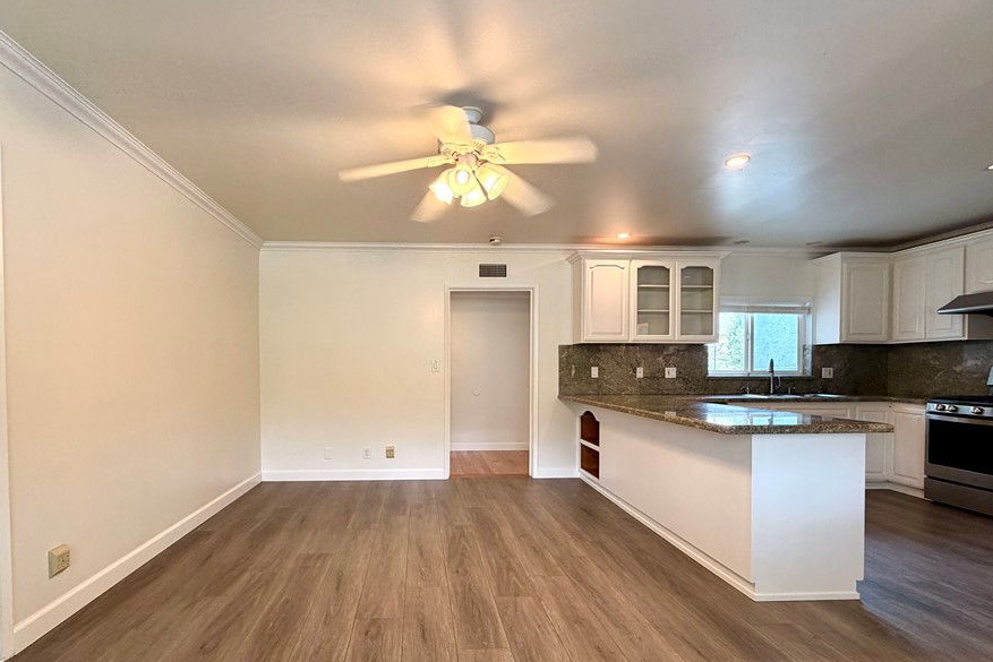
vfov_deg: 70.1
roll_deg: +0.4
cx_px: 443
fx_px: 469
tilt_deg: -1.5
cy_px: 377
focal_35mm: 17
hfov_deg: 92.9
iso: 160
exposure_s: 1/60
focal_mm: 2.22
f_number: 2.2
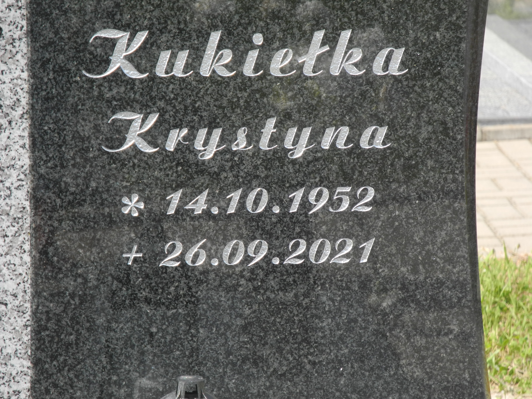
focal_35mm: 200
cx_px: 266
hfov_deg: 9.9
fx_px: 3074
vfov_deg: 7.4
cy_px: 200
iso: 100
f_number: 5.6
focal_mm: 42.6
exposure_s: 1/200
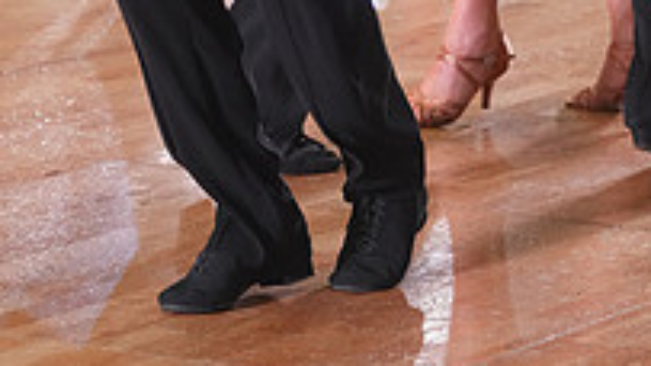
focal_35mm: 296
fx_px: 5108
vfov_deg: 4.1
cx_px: 518
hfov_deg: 7.3
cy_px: -360
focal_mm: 99
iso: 3200
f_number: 5.6
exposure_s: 1/200
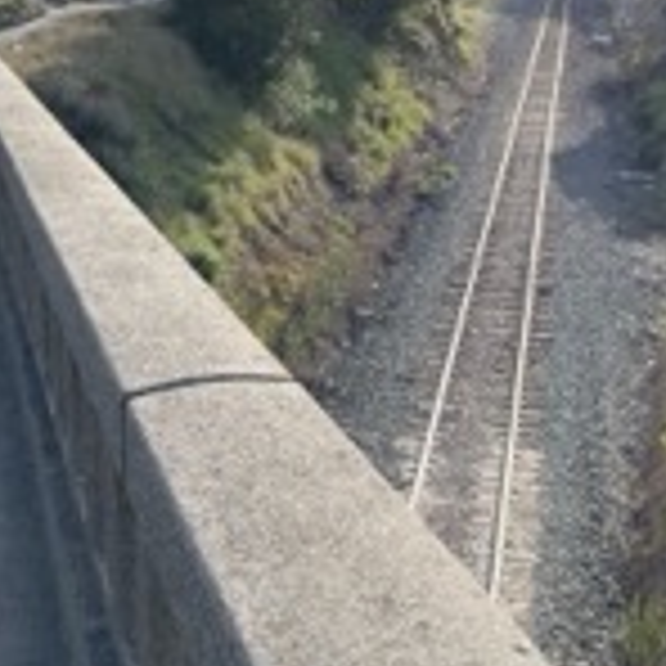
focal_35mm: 62
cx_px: 279
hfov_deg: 27.7
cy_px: 261
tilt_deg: -17.3
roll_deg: -1.5
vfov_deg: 27.6
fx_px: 1350
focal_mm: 4.2
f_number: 1.6
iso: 32
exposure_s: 1/1092
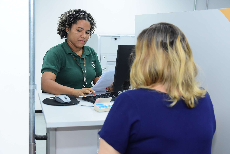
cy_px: 77
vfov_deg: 26.5
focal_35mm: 51
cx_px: 115
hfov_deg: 38.9
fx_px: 326
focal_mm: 34
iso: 1600
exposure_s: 1/160
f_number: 4
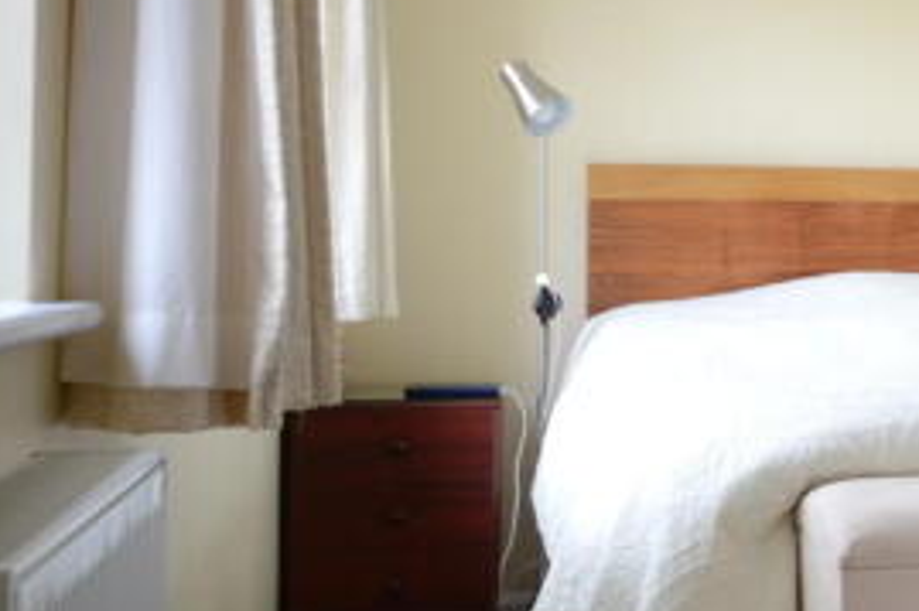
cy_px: 200
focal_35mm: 73
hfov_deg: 25.0
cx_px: 1109
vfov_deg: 18.6
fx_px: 1862
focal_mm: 20
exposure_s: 1/30
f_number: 5.6
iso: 400
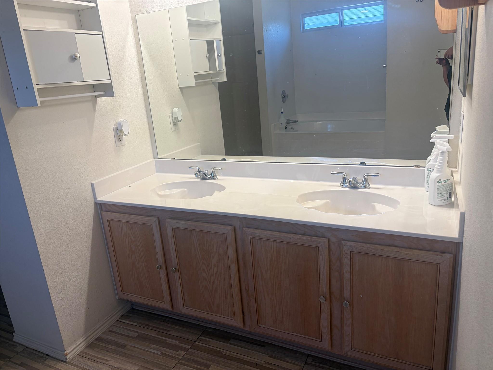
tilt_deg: -14.2
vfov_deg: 53.1
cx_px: 246
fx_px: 370
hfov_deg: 67.3
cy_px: 185
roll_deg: +4.3
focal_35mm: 26
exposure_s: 1/120
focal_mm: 5.96
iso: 40
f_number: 1.6
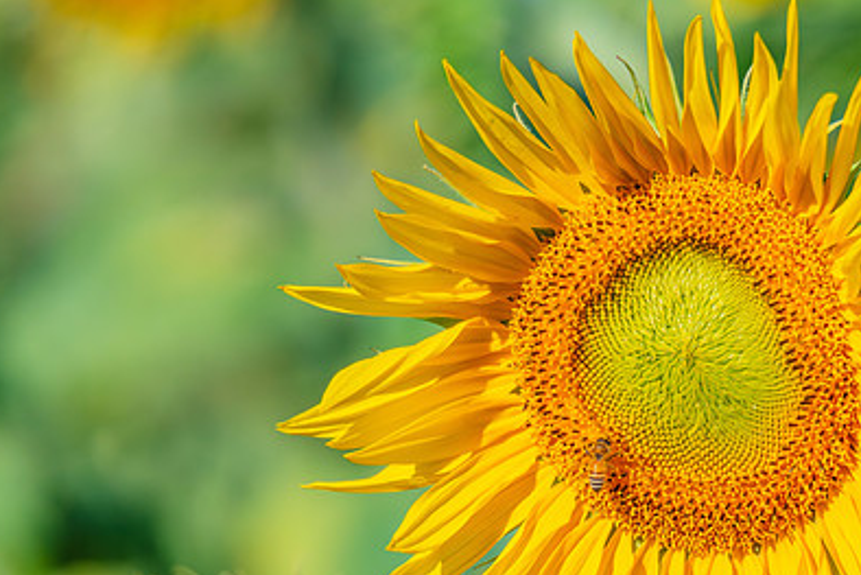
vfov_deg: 1.6
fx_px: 20240
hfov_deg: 2.4
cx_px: 592
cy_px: 435
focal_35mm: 846
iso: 800
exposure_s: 1/5000
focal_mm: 550
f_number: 6.3
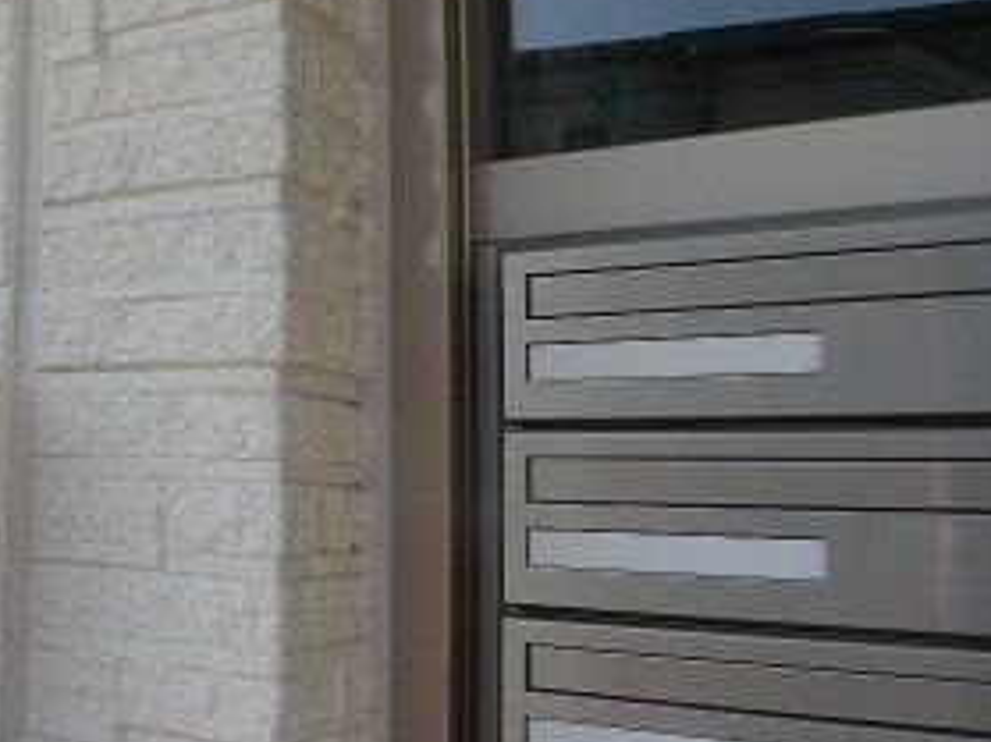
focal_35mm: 55
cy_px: 344
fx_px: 1574
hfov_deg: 32.0
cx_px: -14
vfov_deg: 26.5
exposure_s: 1/400
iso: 80
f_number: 3.5
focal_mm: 5.1
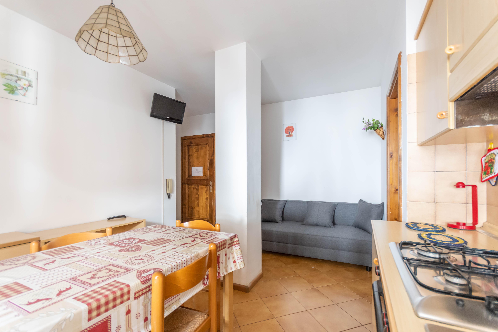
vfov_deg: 77.3
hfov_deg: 100.4
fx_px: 207
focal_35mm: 15
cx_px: 249
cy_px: 166
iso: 800
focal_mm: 10
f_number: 4
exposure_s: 1/20
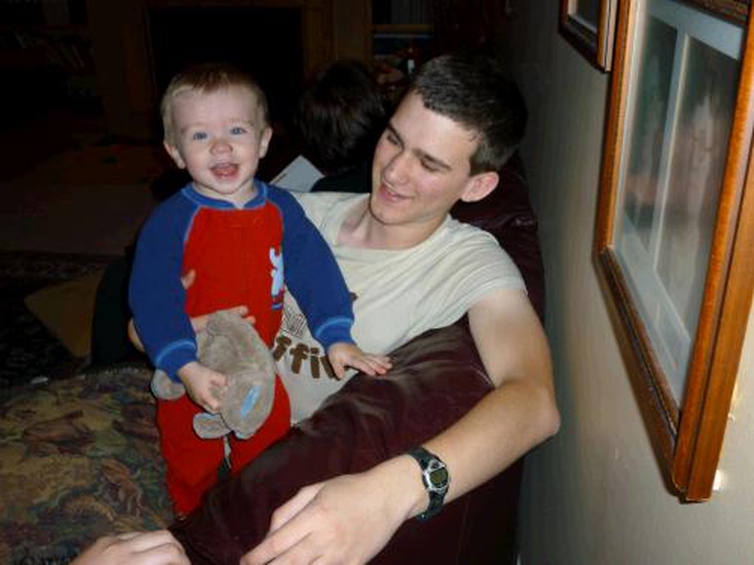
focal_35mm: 36
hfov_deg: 51.4
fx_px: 784
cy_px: 282
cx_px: 377
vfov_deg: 39.7
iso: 100
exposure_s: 1/125
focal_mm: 6.3
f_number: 3.7
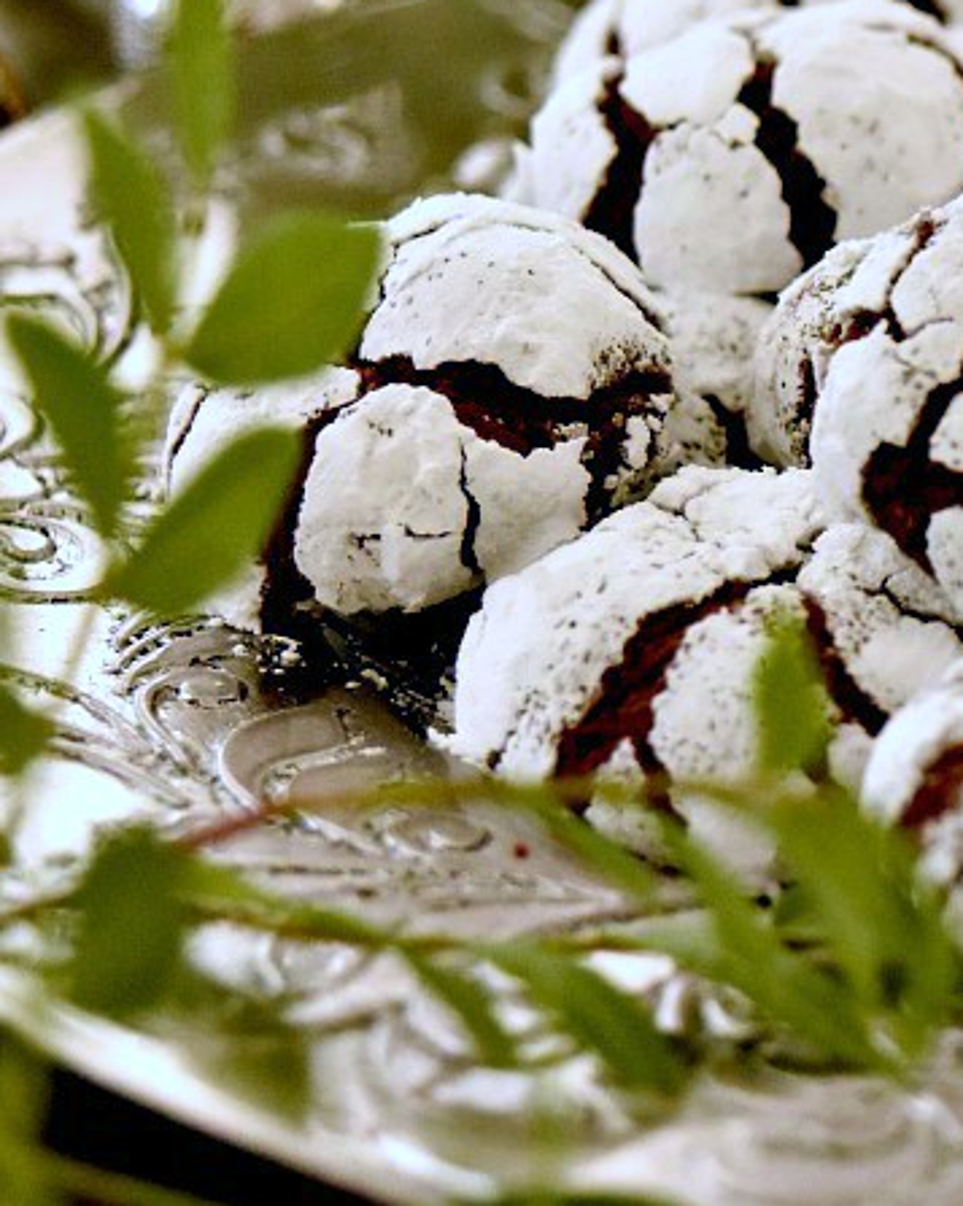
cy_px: 367
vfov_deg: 14.9
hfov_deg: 11.8
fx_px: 4601
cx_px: 950
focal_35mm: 129
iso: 3200
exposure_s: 1/250
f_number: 5
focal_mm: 40
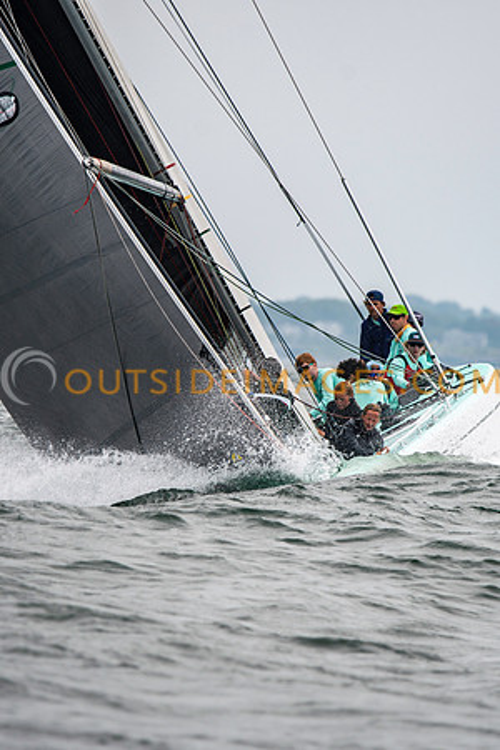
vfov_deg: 4.6
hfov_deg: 3.1
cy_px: 375
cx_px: 250
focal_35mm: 450
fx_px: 9374
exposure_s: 1/1600
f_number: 5
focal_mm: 300
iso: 200
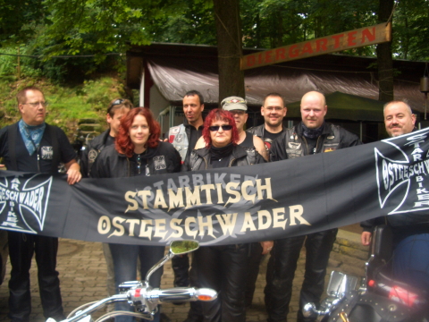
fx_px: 434
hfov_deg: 52.6
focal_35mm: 35
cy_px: 161
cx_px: 214
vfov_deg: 40.7
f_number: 2.6
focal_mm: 5.8
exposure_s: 1/60
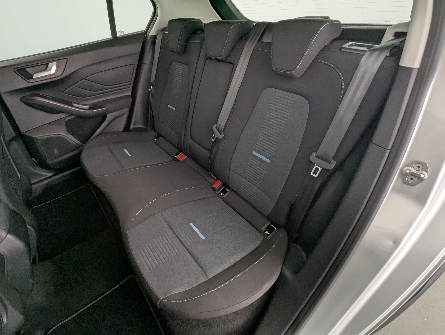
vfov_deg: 78.2
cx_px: 222
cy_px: 168
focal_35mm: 16
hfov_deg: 94.4
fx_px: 206
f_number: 2.2
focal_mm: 2.35
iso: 94
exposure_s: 1/52.6
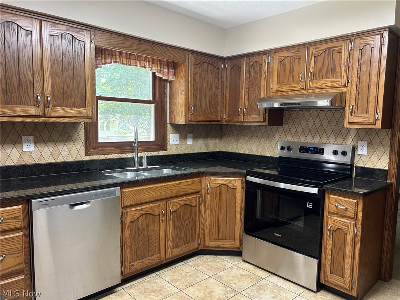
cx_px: 200
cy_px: 150
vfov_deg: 53.1
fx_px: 300
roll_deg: -1.3
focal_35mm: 26
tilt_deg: -5.2
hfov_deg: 67.3
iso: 125
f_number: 1.5
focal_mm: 5.7
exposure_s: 1/60
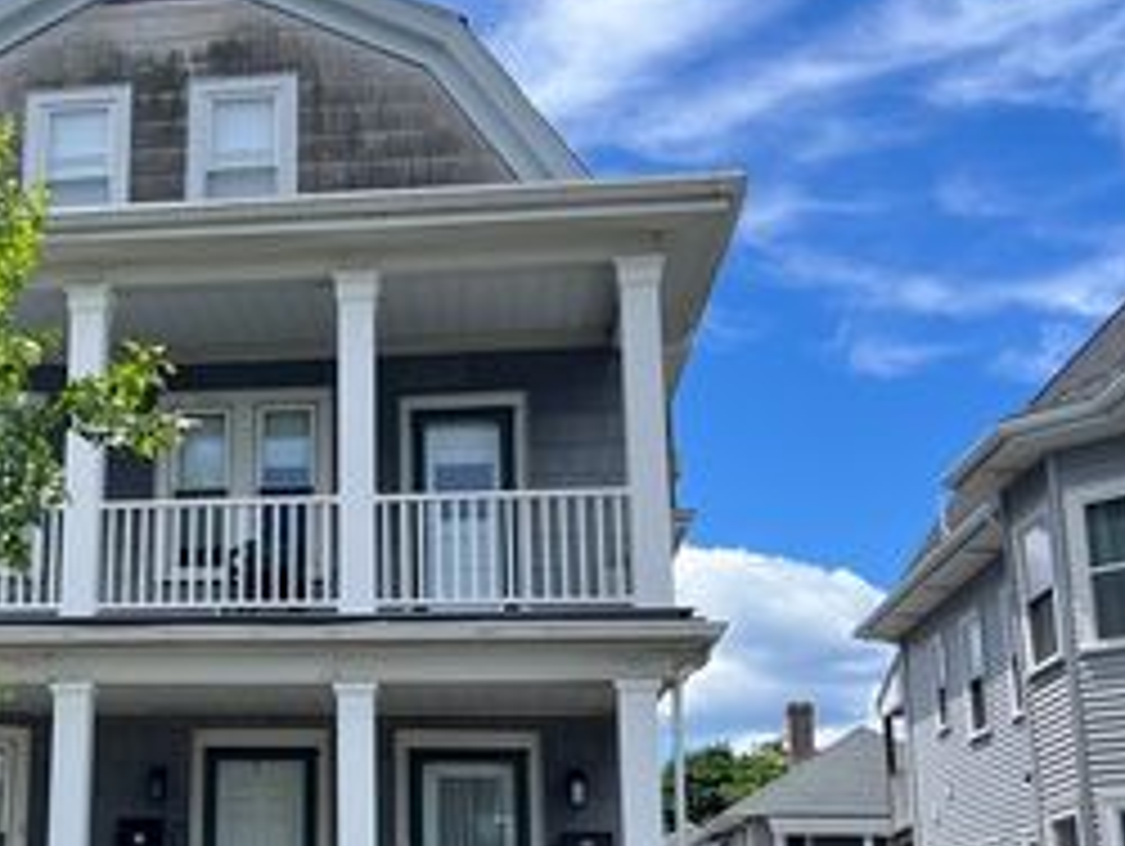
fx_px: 1692
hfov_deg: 35.3
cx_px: 180
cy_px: 560
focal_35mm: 52
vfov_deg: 27.9
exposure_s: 1/2632
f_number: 1.5
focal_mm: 5.7
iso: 50
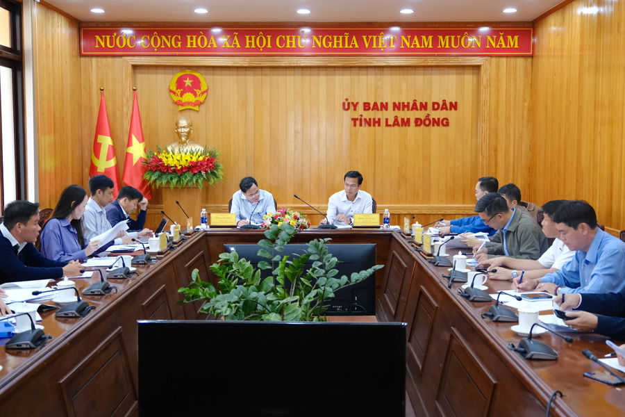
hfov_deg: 47.4
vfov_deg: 32.6
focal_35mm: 41
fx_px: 712
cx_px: 312
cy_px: 208
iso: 2000
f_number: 4
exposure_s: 1/180
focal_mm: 27.5
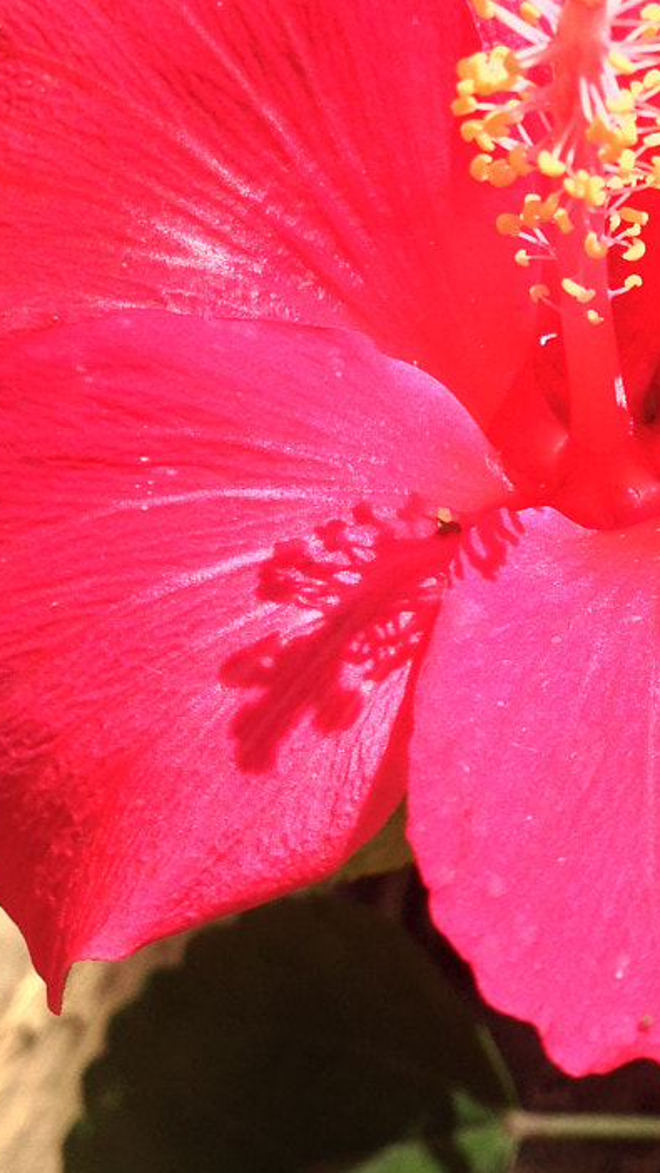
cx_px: 550
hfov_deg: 14.6
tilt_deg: -57.8
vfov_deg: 25.9
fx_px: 2551
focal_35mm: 82
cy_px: 508
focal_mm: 4.12
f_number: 2.4
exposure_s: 1/1323
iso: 50
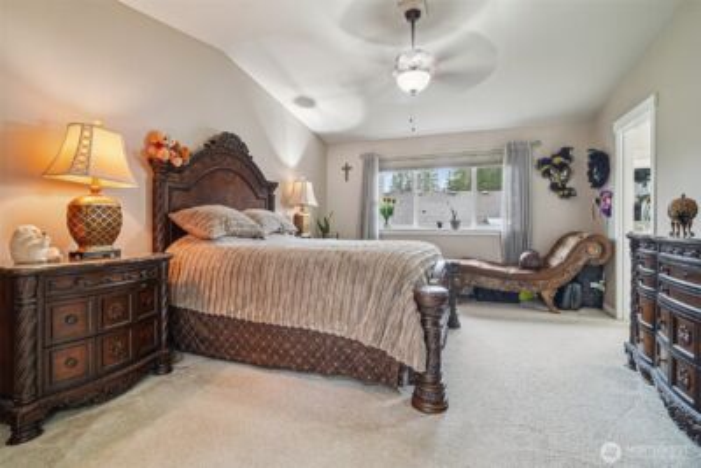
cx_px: 350
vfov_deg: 73.8
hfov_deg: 96.7
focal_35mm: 16
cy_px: 234
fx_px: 312
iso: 1600
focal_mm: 16
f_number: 8
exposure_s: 1/15
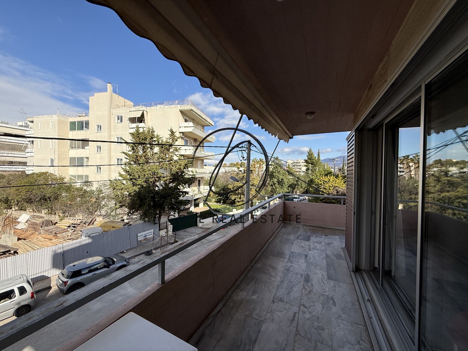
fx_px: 189
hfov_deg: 102.1
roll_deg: -1.3
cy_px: 176
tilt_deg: +0.1
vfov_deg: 85.7
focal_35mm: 14
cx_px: 234
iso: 50
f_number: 2.2
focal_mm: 2.22
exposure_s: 1/2320
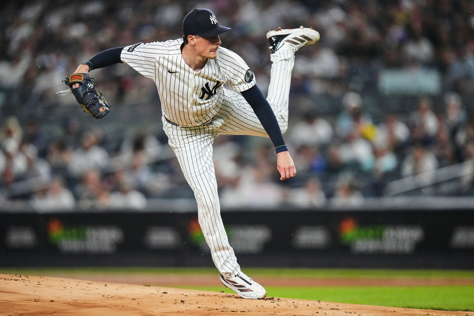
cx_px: 237
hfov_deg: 5.2
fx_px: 5265
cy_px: 158
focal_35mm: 400
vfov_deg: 3.4
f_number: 2.8
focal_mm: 400
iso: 6400
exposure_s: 1/5000
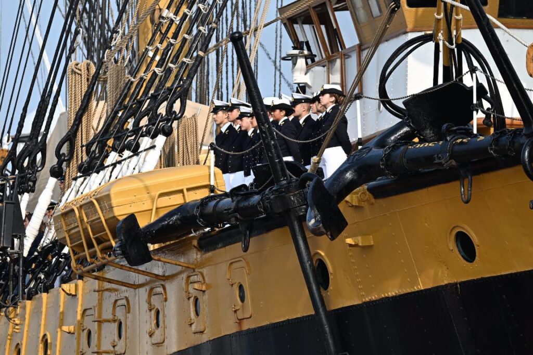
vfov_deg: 2.3
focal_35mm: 600
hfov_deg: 3.4
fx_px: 8884
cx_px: 266
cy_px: 178
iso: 720
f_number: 10
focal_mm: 400
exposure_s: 1/1000
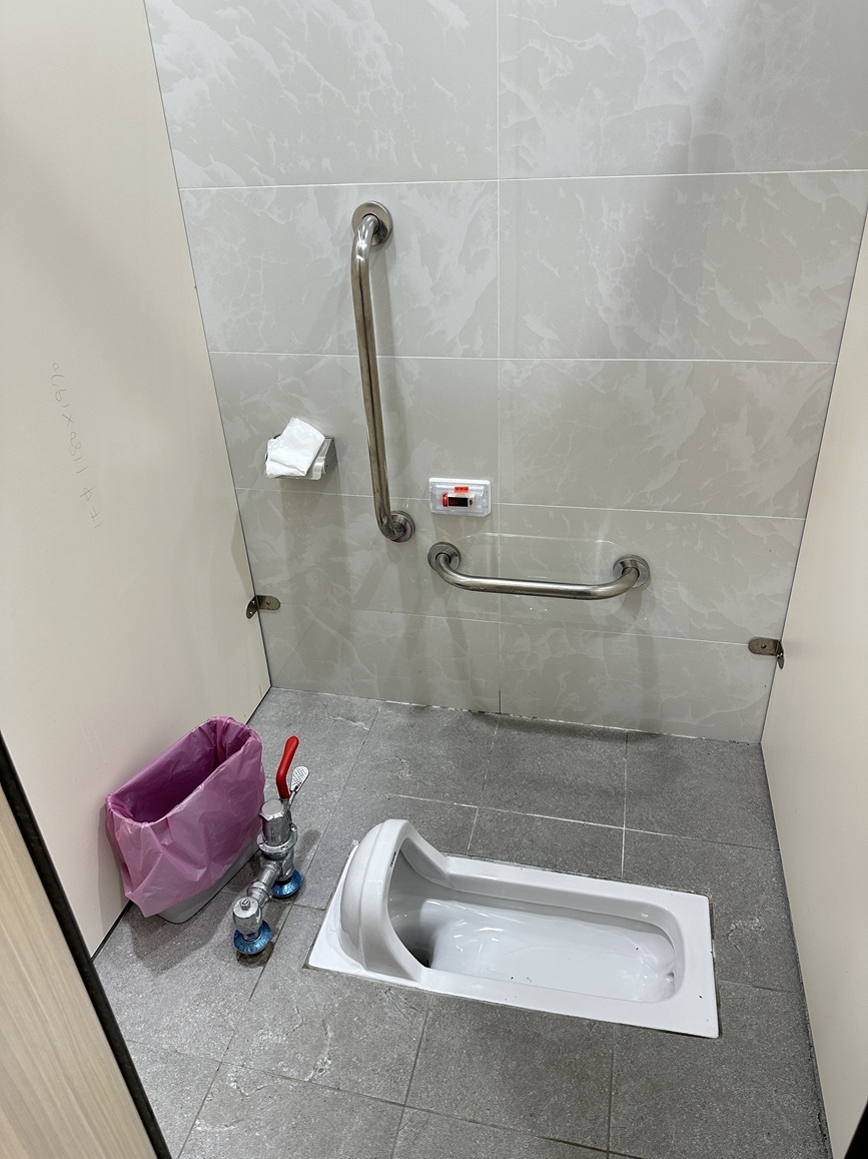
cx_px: 434
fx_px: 803
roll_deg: +2.1
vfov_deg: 71.6
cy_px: 580
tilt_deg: -29.8
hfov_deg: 56.8
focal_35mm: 24
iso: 160
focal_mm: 6.86
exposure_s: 1/120
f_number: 1.78
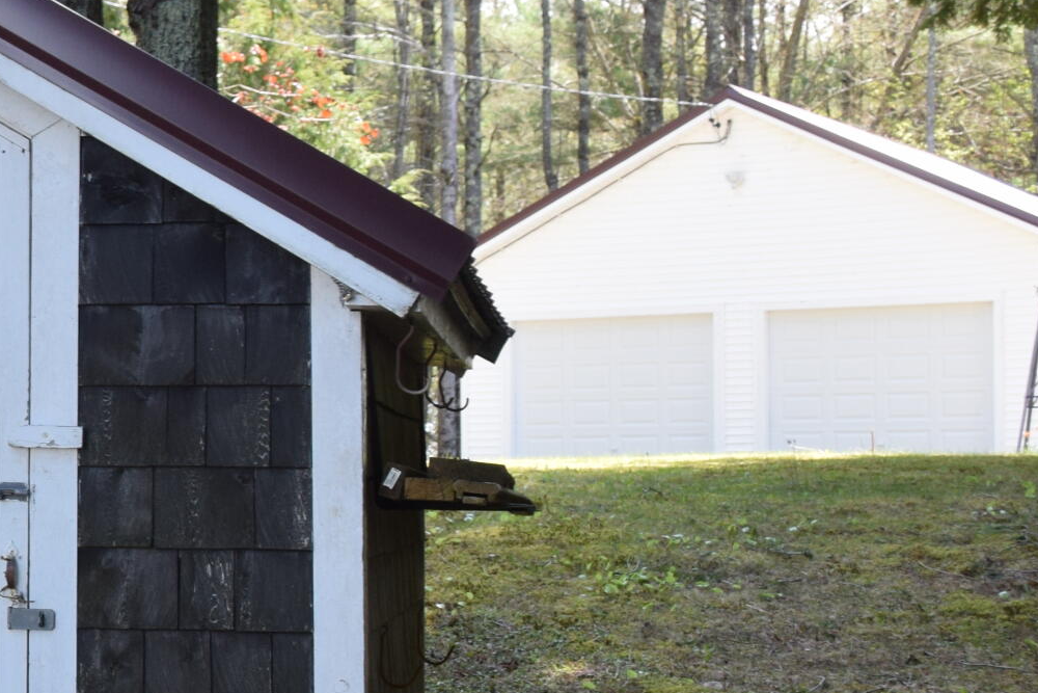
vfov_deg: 12.7
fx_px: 3114
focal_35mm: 108
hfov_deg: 17.7
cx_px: -325
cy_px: 393
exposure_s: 1/200
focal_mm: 24
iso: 400
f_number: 7.1
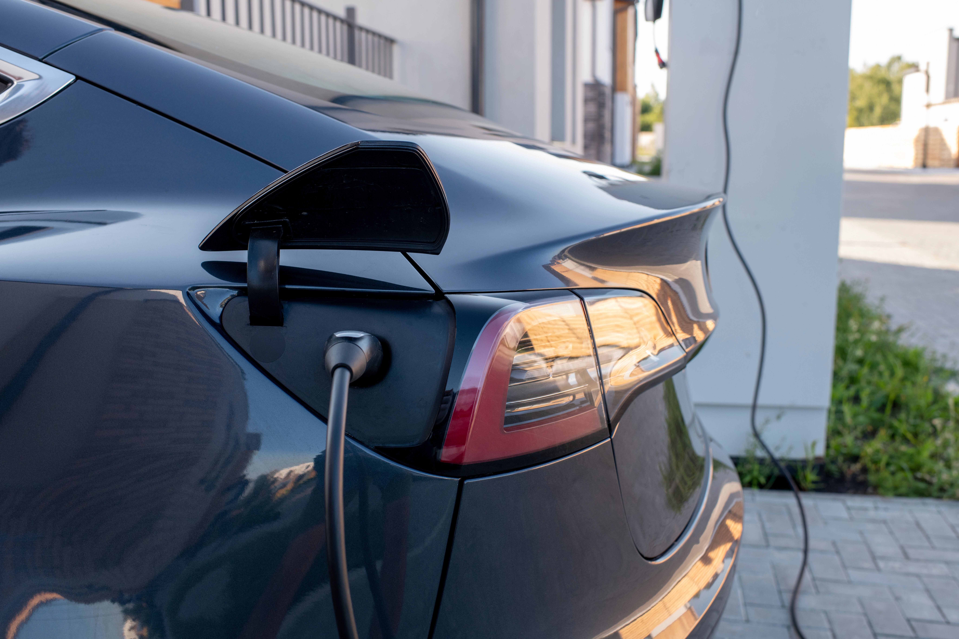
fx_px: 932
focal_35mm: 35
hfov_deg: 54.4
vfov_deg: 37.9
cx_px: 480
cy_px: 320
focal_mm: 35
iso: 500
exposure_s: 1/200
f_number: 6.3
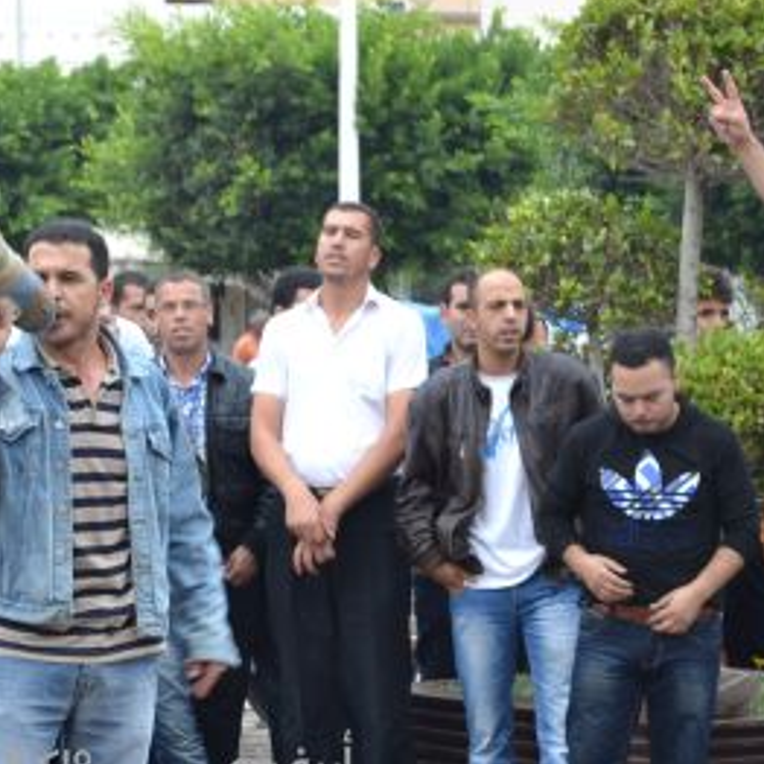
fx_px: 4271
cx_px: 137
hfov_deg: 10.2
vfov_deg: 10.2
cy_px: 417
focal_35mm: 171
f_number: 5.6
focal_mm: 55
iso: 140
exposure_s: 1/125
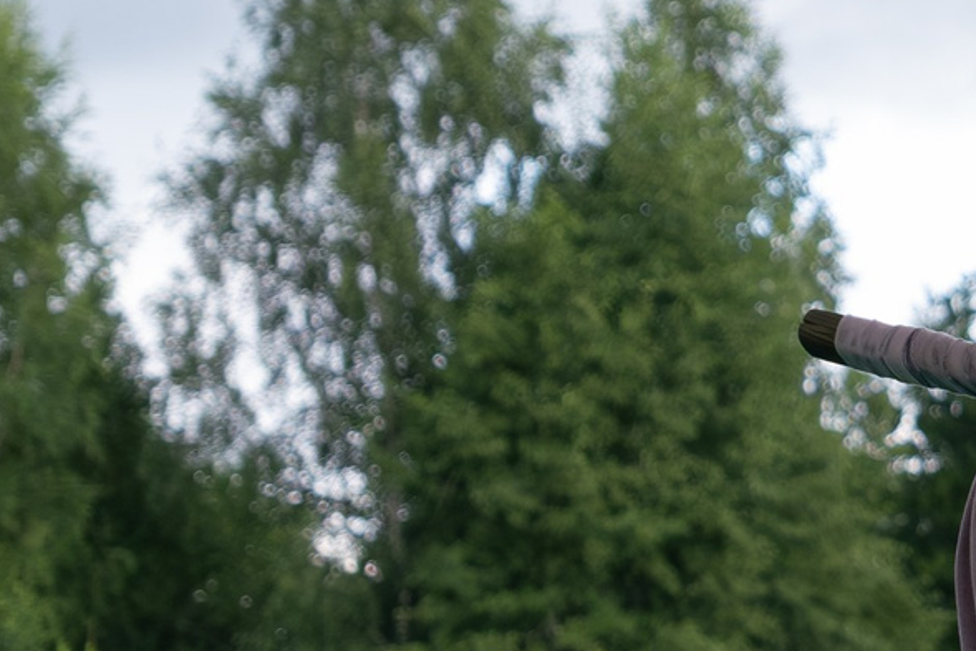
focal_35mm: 287
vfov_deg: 4.8
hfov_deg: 7.0
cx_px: 1558
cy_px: 208
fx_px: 7782
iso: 800
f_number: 3.6
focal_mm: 44.1
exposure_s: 1/800
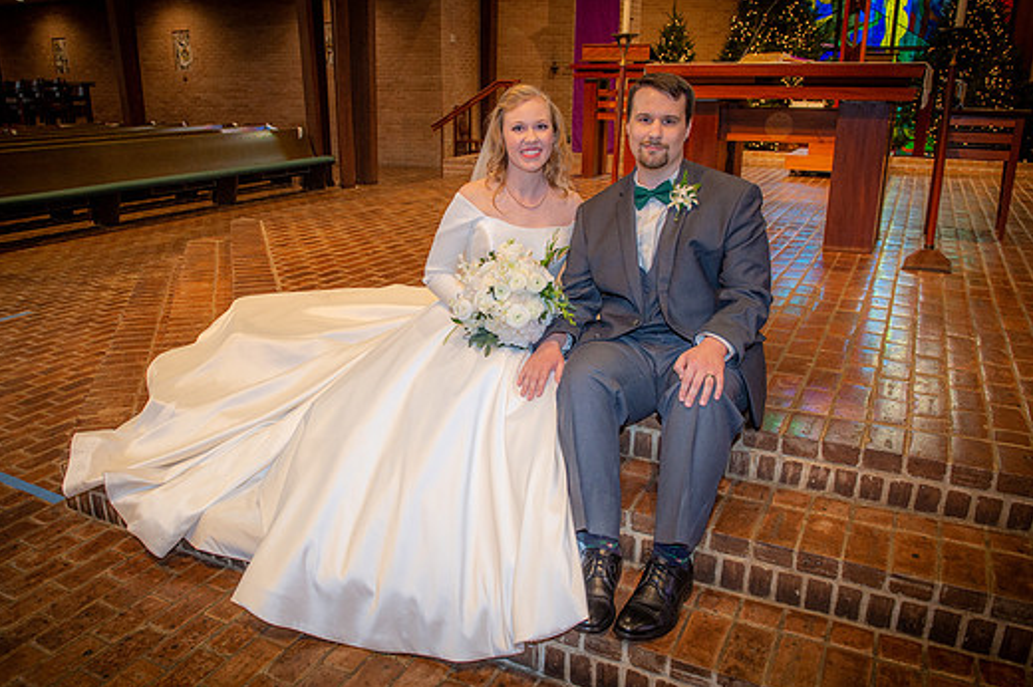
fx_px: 832
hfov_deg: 63.7
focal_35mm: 29
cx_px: 497
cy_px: 347
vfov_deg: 44.9
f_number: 5
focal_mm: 26
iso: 1600
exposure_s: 1/125
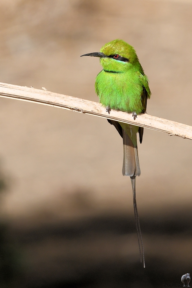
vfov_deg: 4.0
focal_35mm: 510
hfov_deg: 2.7
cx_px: 96
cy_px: 144
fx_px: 4078
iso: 200
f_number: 6.3
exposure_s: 1/640
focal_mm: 340
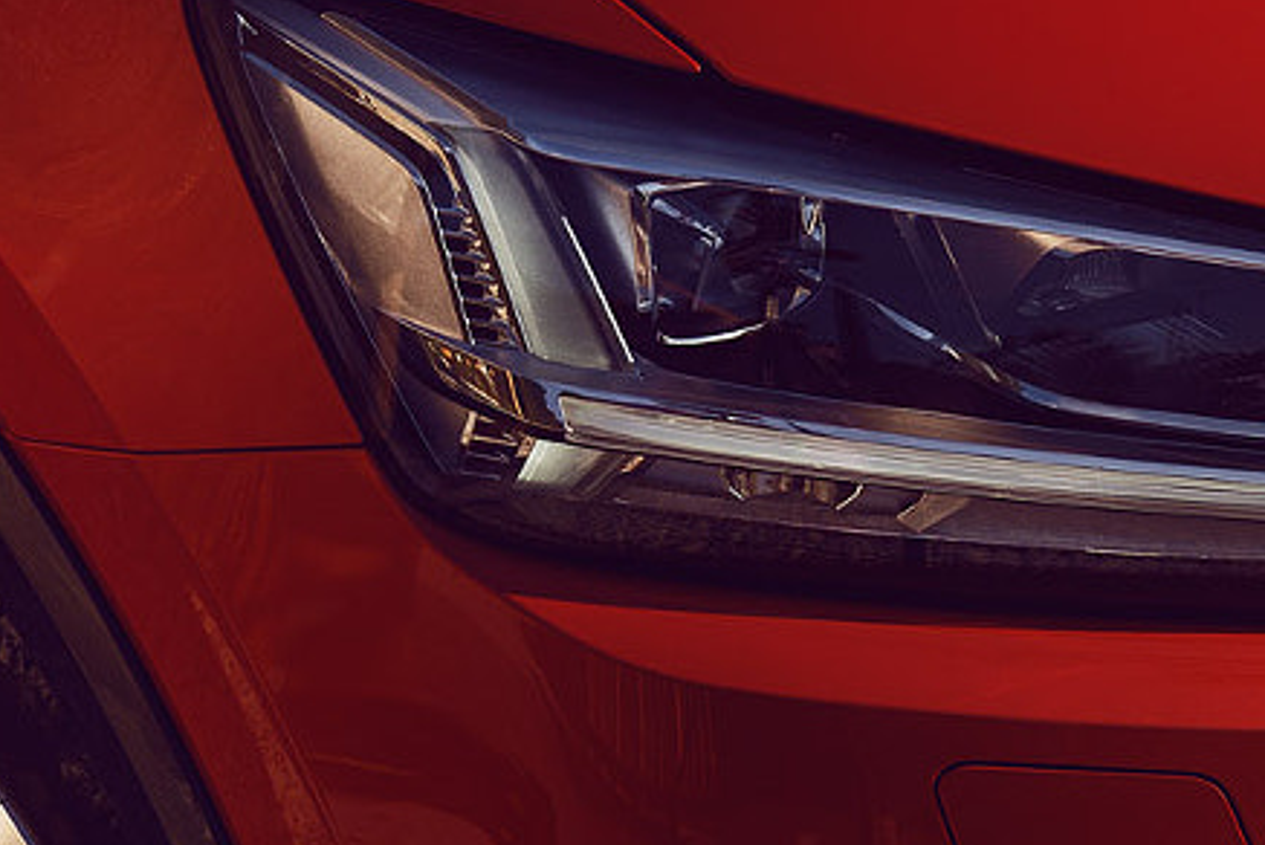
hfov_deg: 15.9
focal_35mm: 128
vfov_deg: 10.6
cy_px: 883
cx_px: 941
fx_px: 4501
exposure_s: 1/100
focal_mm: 35
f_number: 11
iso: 100
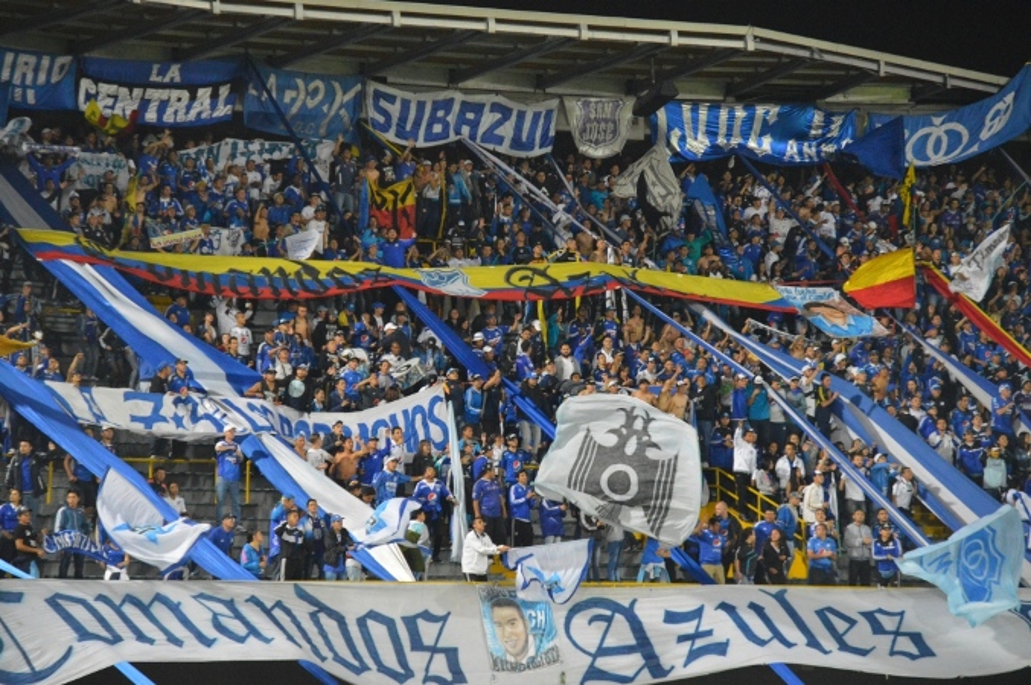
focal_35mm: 168
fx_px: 4807
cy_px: 342
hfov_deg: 12.2
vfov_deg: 8.2
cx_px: 516
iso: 3200
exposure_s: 1/160
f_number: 4.8
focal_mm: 112
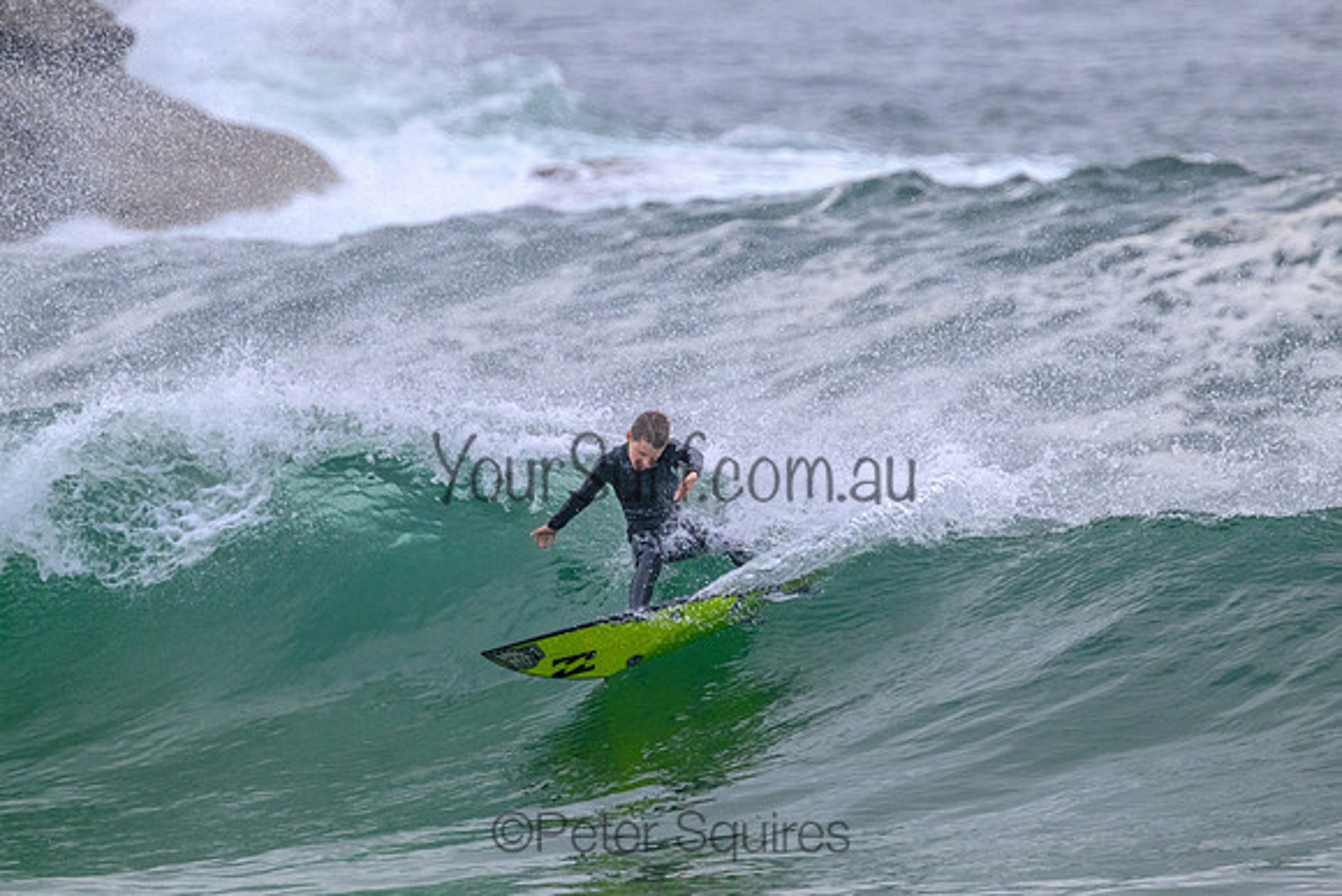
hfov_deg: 2.3
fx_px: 33558
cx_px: 755
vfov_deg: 1.5
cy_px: 392
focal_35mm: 900
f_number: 11
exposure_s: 1/1600
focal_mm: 800
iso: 2800
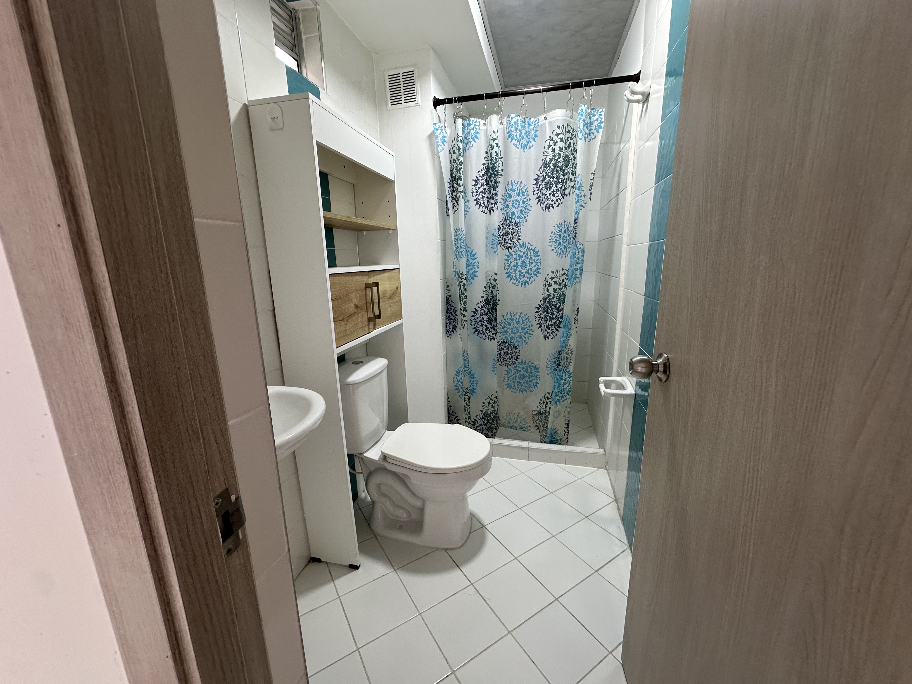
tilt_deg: -13.9
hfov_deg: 102.1
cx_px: 456
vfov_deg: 85.7
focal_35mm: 14
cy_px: 342
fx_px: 369
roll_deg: +0.0
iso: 160
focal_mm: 2.22
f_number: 2.2
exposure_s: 1/120
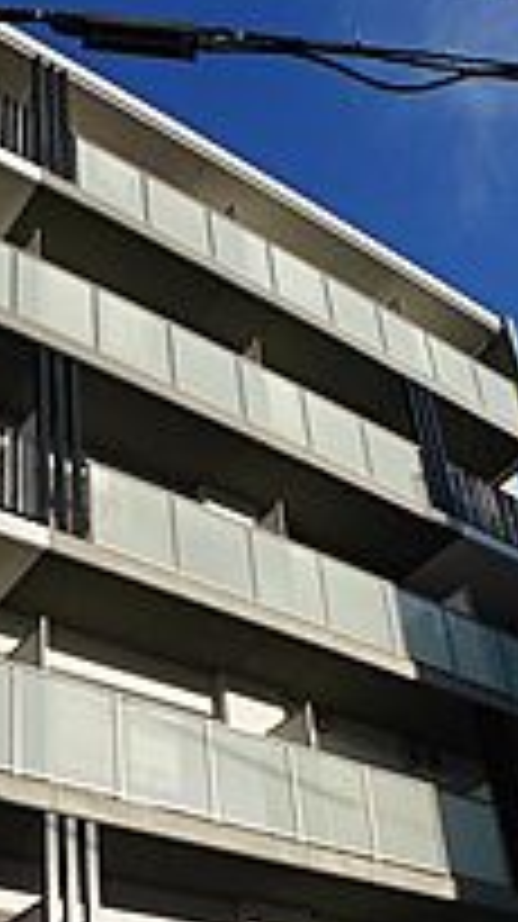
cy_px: 832
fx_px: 1444
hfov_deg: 20.2
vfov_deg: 33.6
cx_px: 122
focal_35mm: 59
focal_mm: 5.1
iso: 80
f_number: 4
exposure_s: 1/800
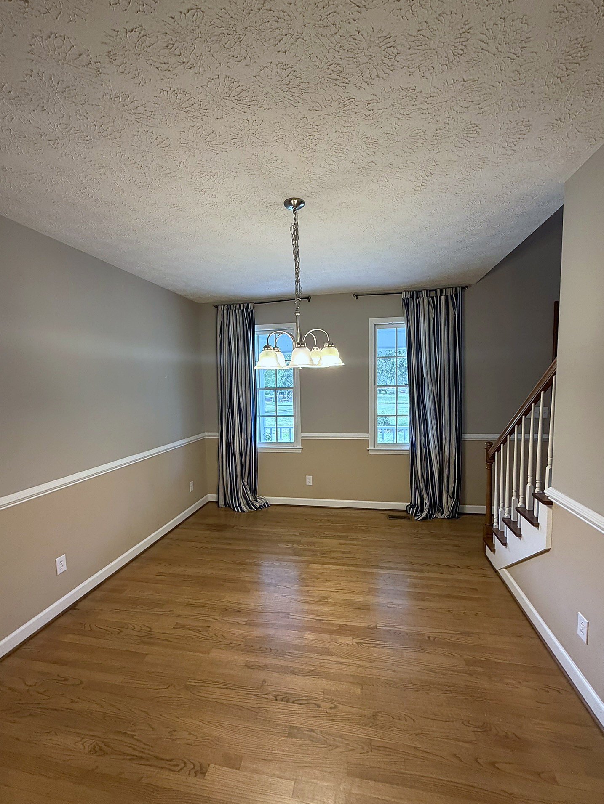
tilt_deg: -5.4
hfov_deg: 81.8
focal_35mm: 15
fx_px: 349
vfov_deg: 98.1
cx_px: 303
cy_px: 417
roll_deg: +2.1
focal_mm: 2.22
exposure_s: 1/60
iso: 250
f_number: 2.2
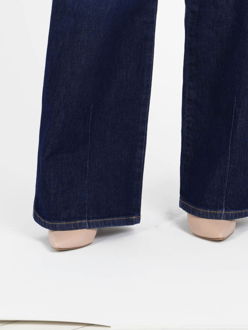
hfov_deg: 7.1
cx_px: 175
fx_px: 2006
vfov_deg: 9.0
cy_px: -267
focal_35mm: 210
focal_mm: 58
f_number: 8
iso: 125
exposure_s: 1/160
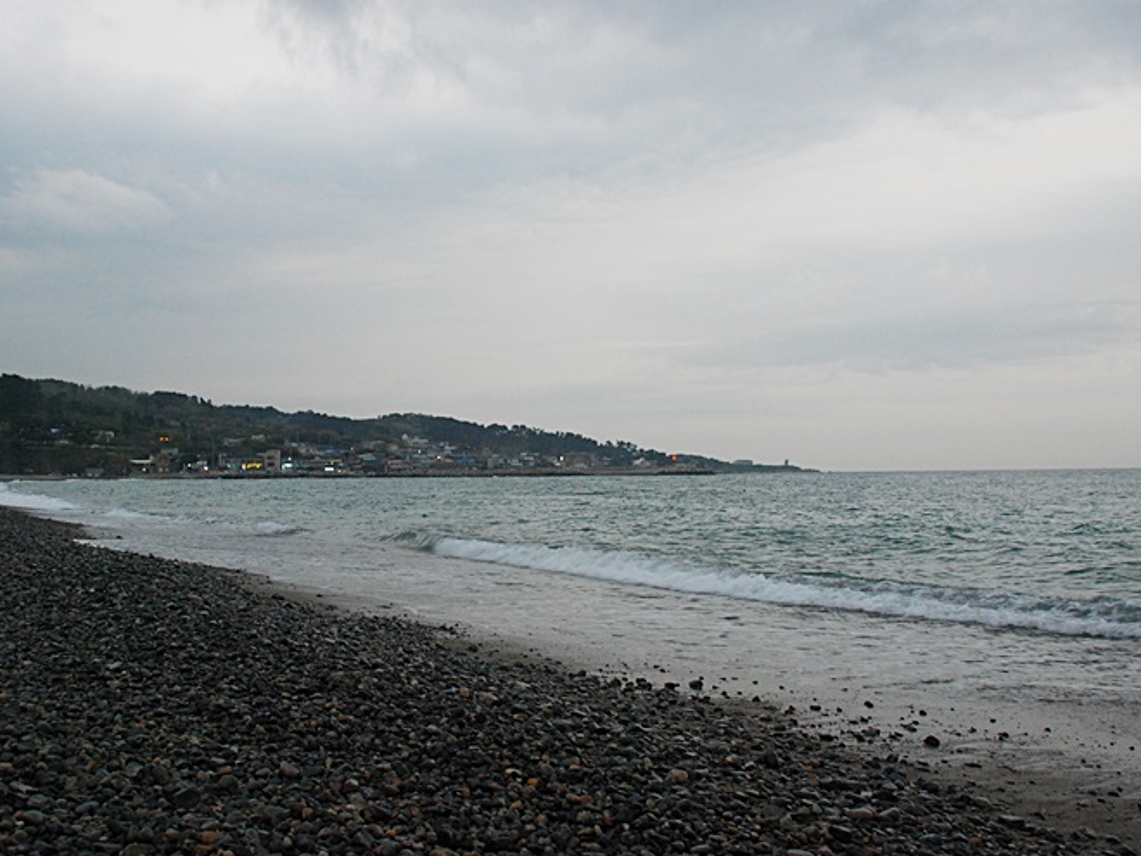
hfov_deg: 52.3
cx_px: 467
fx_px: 1154
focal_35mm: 35
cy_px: 444
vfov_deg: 40.7
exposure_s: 1/30
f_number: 6.3
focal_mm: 20
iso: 560
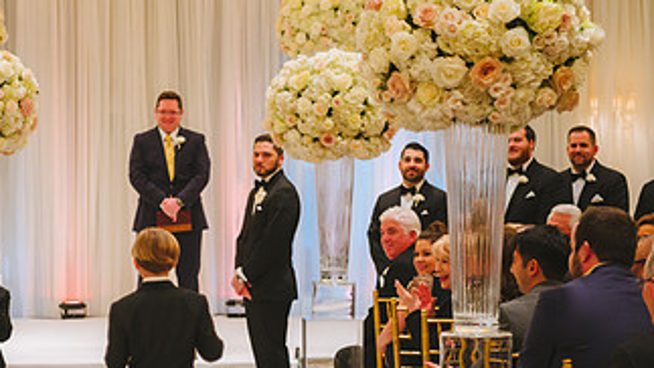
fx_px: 1943
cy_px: 312
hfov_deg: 19.0
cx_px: 158
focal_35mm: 112
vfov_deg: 10.8
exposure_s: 1/320
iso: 2500
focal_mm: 58
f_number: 2.8
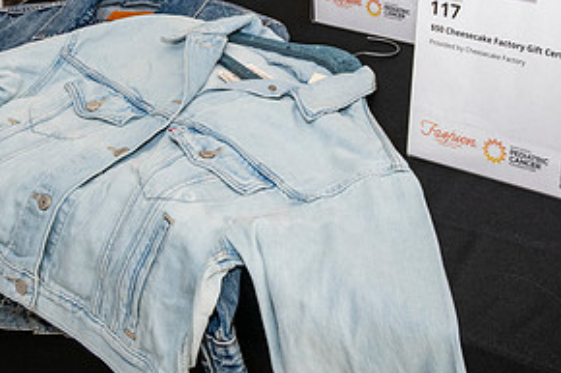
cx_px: 255
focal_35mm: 76
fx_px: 1184
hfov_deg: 26.7
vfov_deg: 17.6
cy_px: 16
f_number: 16
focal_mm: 38
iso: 1250
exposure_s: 1/125
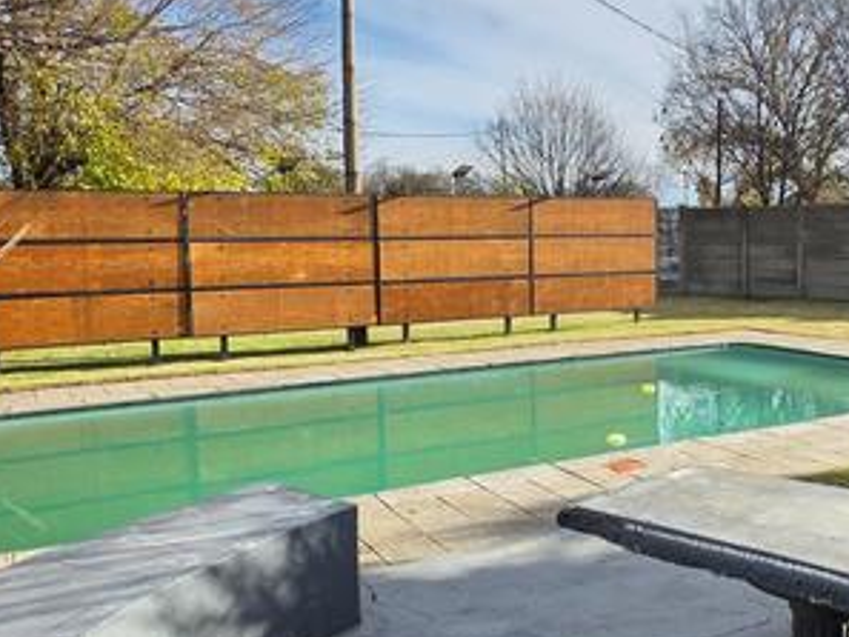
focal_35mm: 35
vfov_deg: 40.7
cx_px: 606
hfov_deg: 51.0
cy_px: 300
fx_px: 859
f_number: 1.9
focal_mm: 2.2
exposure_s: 1/730
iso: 40
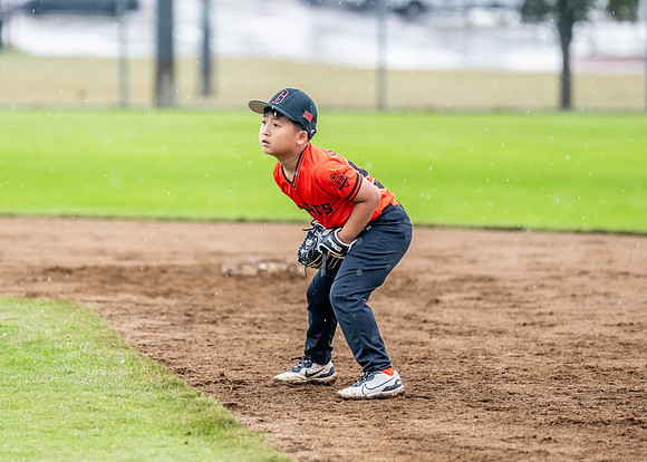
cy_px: 204
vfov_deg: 4.4
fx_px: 6074
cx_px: 257
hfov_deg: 6.1
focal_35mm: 331
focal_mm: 200
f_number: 2.8
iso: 1600
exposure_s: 1/1000
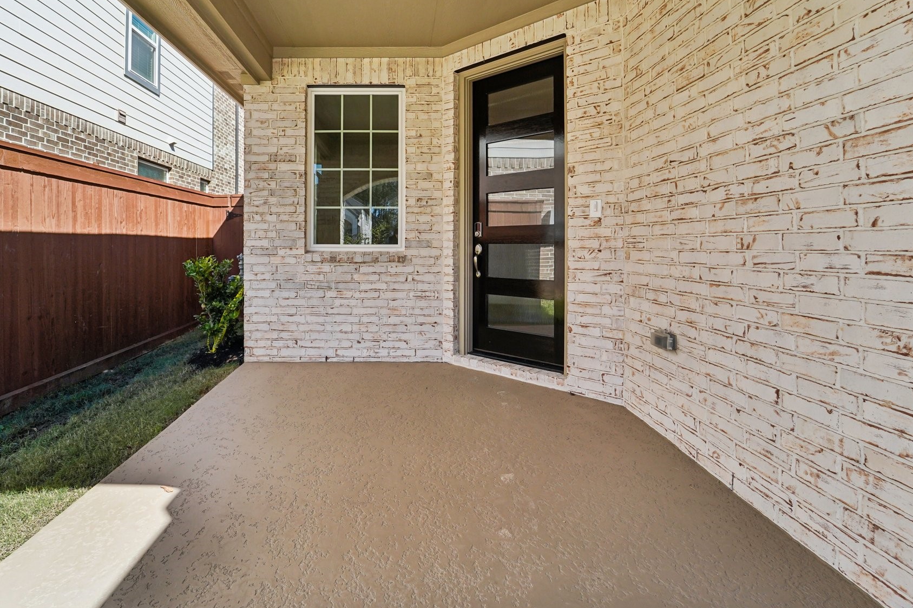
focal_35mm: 17
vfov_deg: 69.7
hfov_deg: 92.8
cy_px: 243
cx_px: 398
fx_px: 431
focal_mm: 14
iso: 500
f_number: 8
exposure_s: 1/500
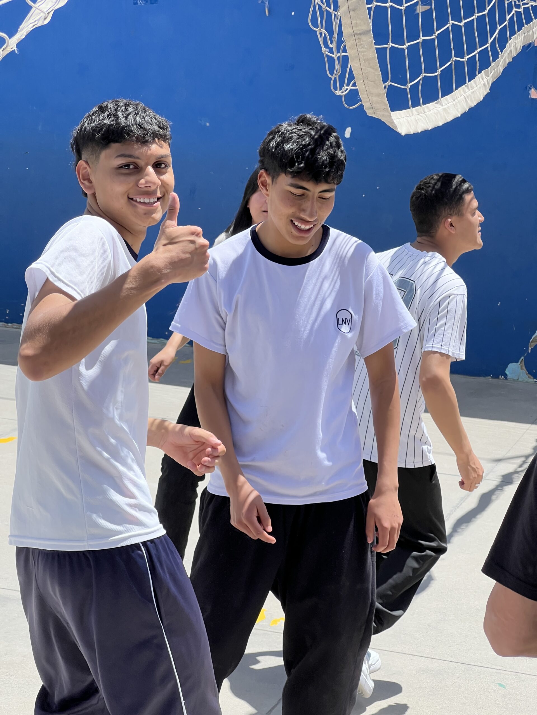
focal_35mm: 77
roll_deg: -1.8
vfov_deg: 25.3
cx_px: 268
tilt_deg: -9.9
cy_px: 358
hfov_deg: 19.1
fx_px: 1593
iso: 32
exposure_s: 1/438
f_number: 2.8
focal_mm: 9
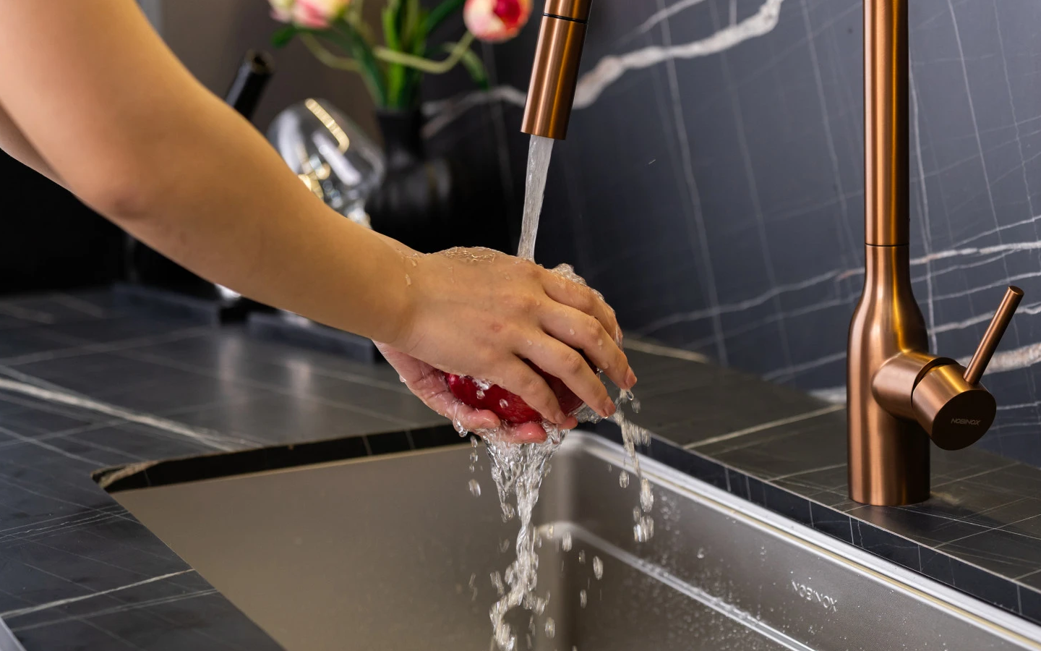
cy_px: 196
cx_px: 638
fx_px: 2043
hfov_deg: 28.5
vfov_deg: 18.0
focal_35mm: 72
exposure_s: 1/200
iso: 320
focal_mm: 53
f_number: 2.8
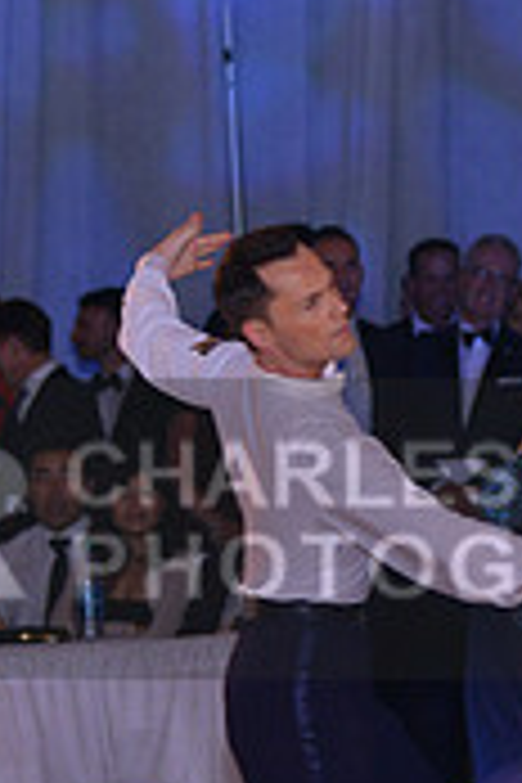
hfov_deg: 3.4
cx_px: 344
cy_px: 531
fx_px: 8699
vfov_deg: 5.2
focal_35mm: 400
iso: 1250
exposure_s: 1/250
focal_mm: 120
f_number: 4.5
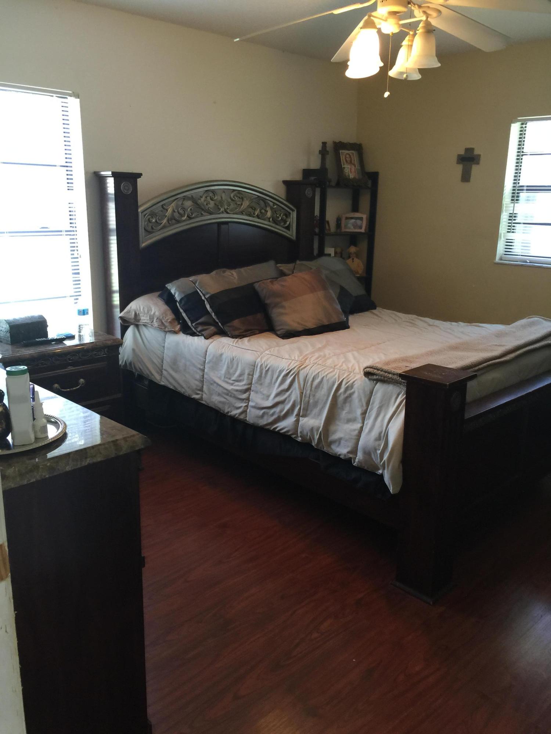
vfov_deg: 61.7
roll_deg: -1.7
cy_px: 367
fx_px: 615
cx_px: 276
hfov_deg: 48.2
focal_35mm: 29
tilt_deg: -13.3
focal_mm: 4.15
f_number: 2.2
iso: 50
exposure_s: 1/15
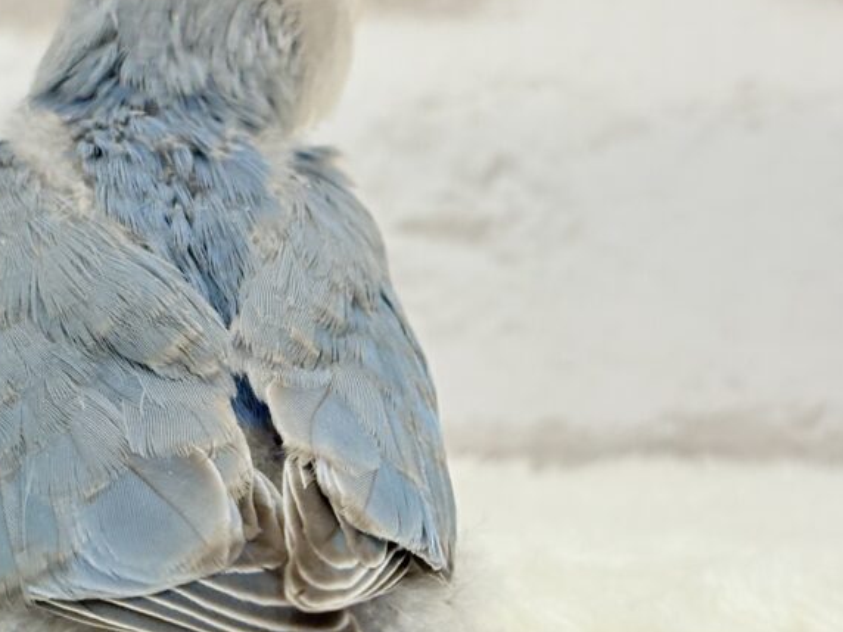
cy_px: 296
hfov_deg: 18.0
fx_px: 2654
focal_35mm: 109
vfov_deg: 13.6
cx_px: 225
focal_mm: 5.96
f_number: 1.6
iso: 64
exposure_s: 1/100
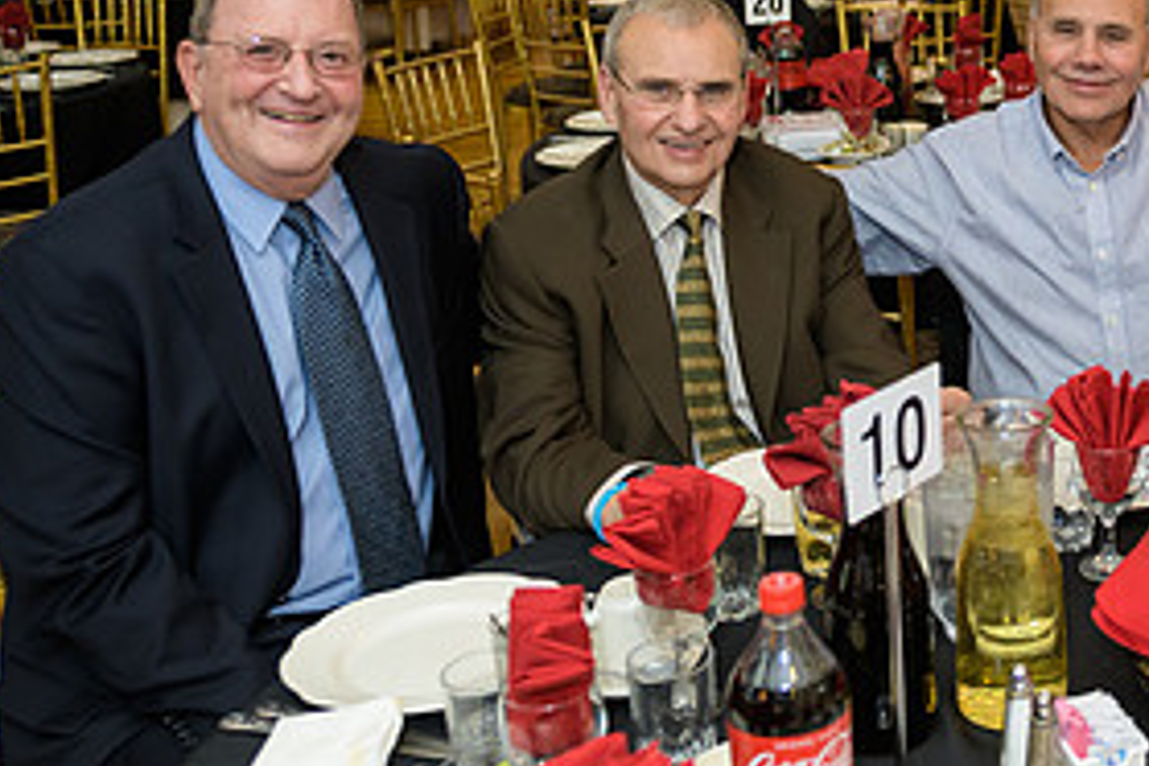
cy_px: 216
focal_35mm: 54
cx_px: 1104
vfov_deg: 24.8
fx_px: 1723
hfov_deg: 34.1
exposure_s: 1/125
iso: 1000
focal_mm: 26
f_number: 3.2
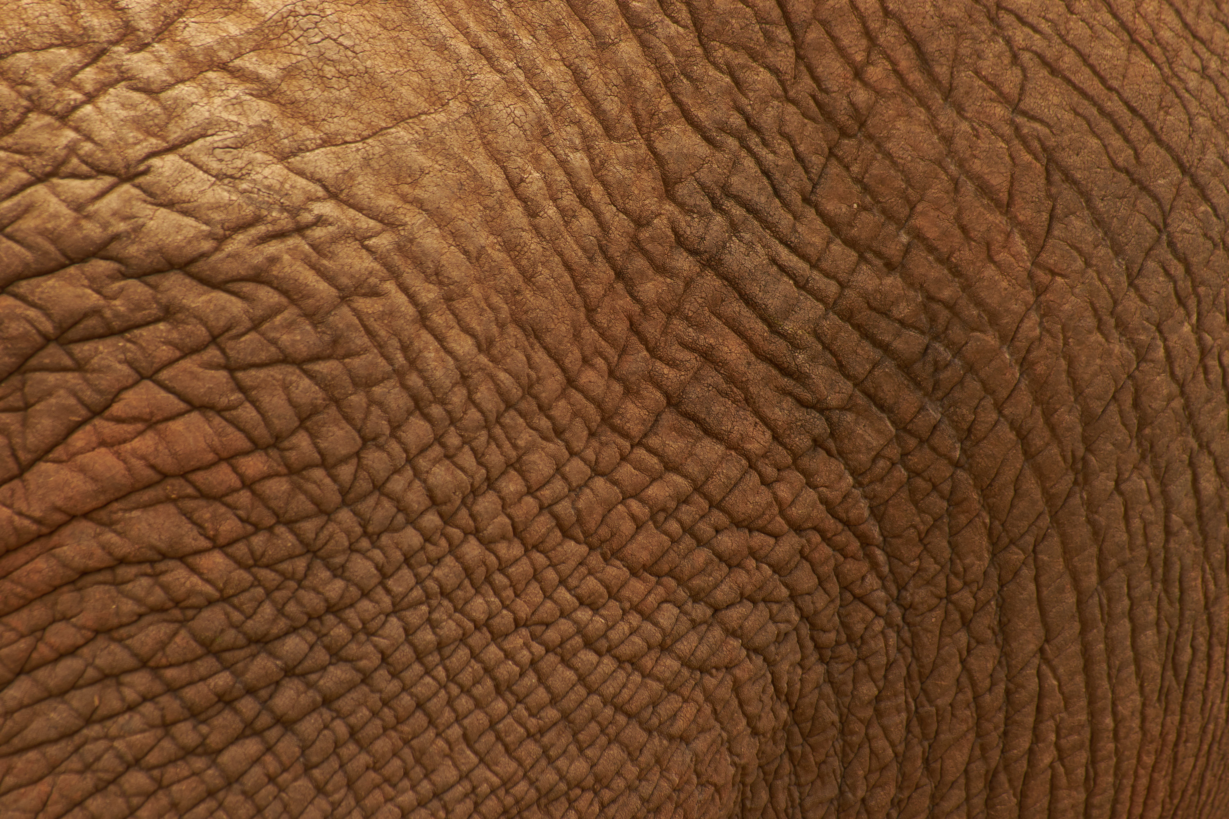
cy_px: 410
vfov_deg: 3.4
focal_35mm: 400
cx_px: 614
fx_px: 13654
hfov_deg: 5.2
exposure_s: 1/200
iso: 400
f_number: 9
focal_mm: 400
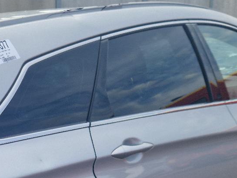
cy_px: 218
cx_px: -9
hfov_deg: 24.3
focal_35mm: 76
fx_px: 520
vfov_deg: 18.3
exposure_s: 1/909
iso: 50
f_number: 1.8
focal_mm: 5.4
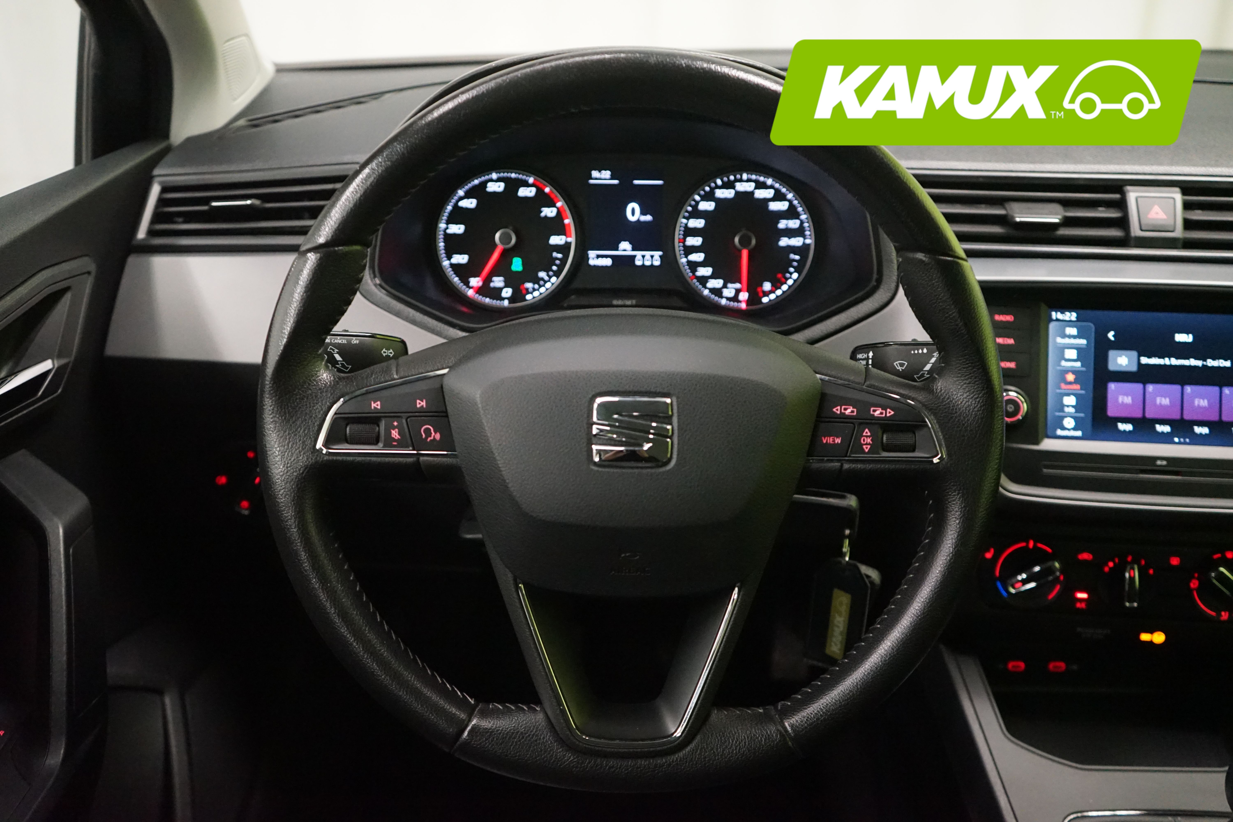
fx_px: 1130
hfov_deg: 57.2
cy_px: 411
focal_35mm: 33
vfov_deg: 40.0
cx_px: 616
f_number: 4
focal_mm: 33
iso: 6400
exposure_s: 1/50
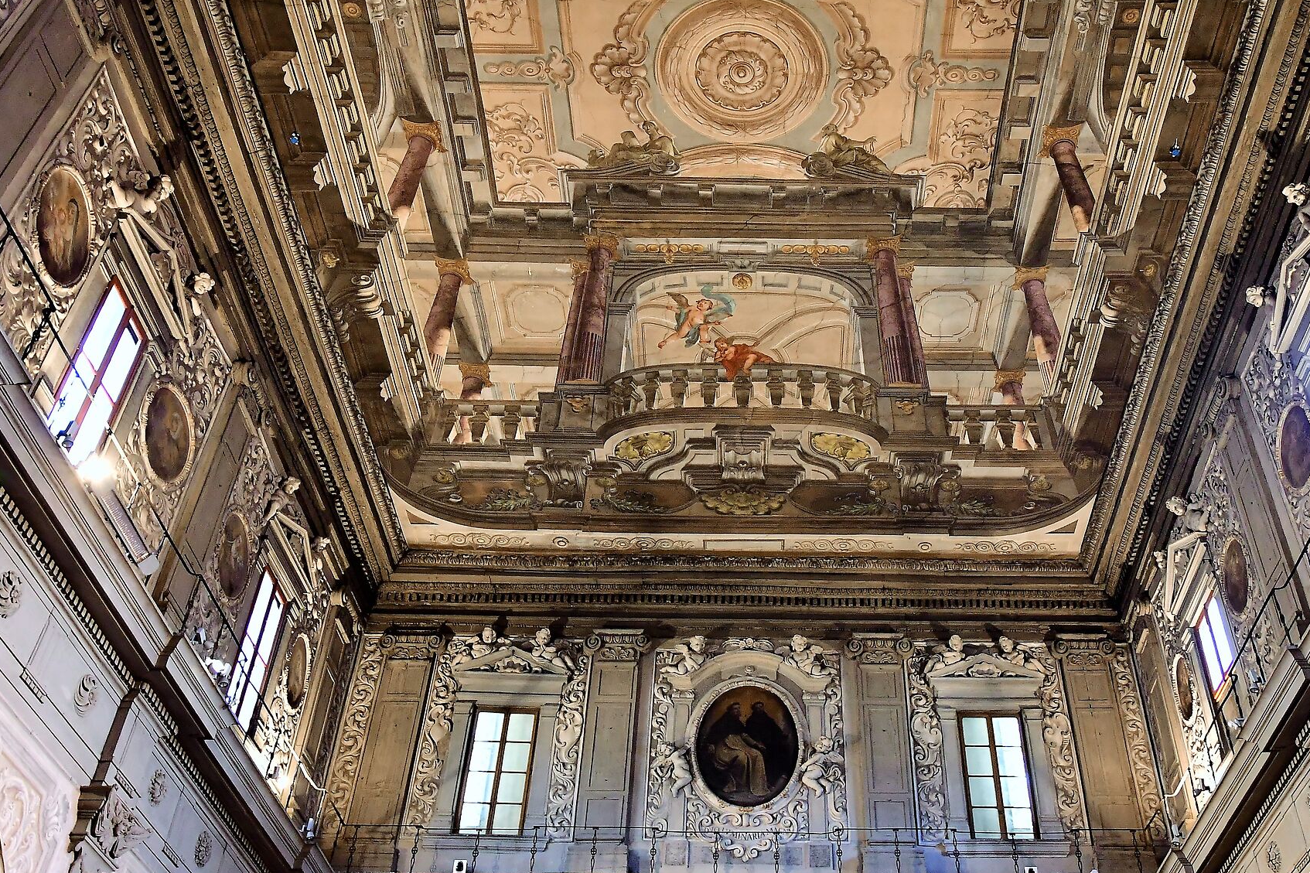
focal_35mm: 34
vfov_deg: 38.8
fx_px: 1237
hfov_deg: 55.5
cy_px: 380
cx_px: 765
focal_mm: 16
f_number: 3.2
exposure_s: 1/20
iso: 1600
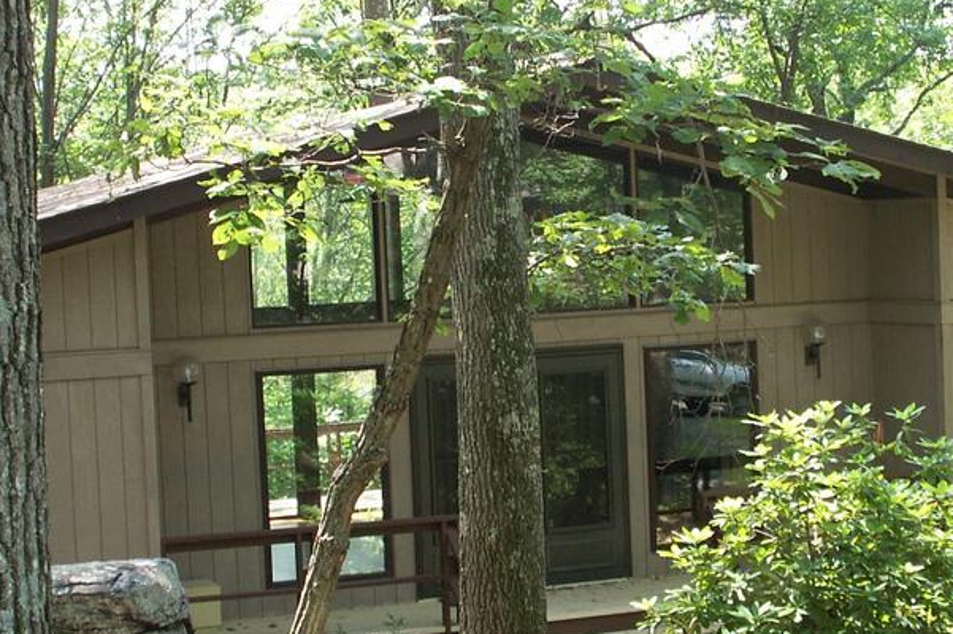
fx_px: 2169
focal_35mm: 82
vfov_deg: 16.6
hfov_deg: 24.8
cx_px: 439
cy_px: 298
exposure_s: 1/50
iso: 50
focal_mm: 7.7
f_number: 3.5
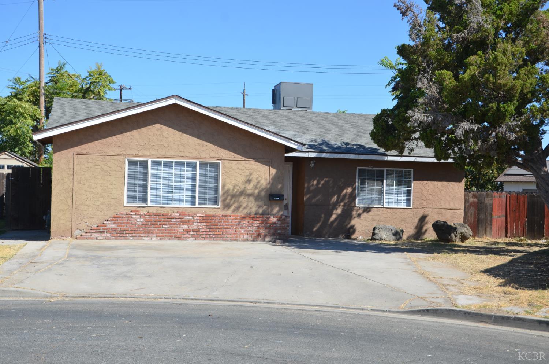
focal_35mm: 51
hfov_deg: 39.0
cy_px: 182
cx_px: 274
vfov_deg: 26.4
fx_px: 776
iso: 100
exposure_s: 1/250
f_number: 8
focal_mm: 34
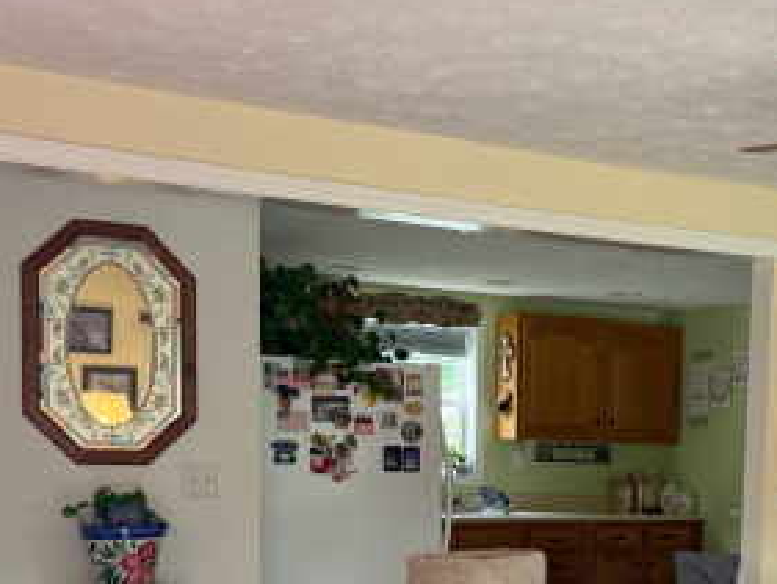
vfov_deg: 24.6
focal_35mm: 57
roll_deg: -1.8
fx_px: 1280
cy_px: 567
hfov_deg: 32.7
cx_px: 635
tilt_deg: -5.1
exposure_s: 1/134
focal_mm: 6.76
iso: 125
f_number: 1.78
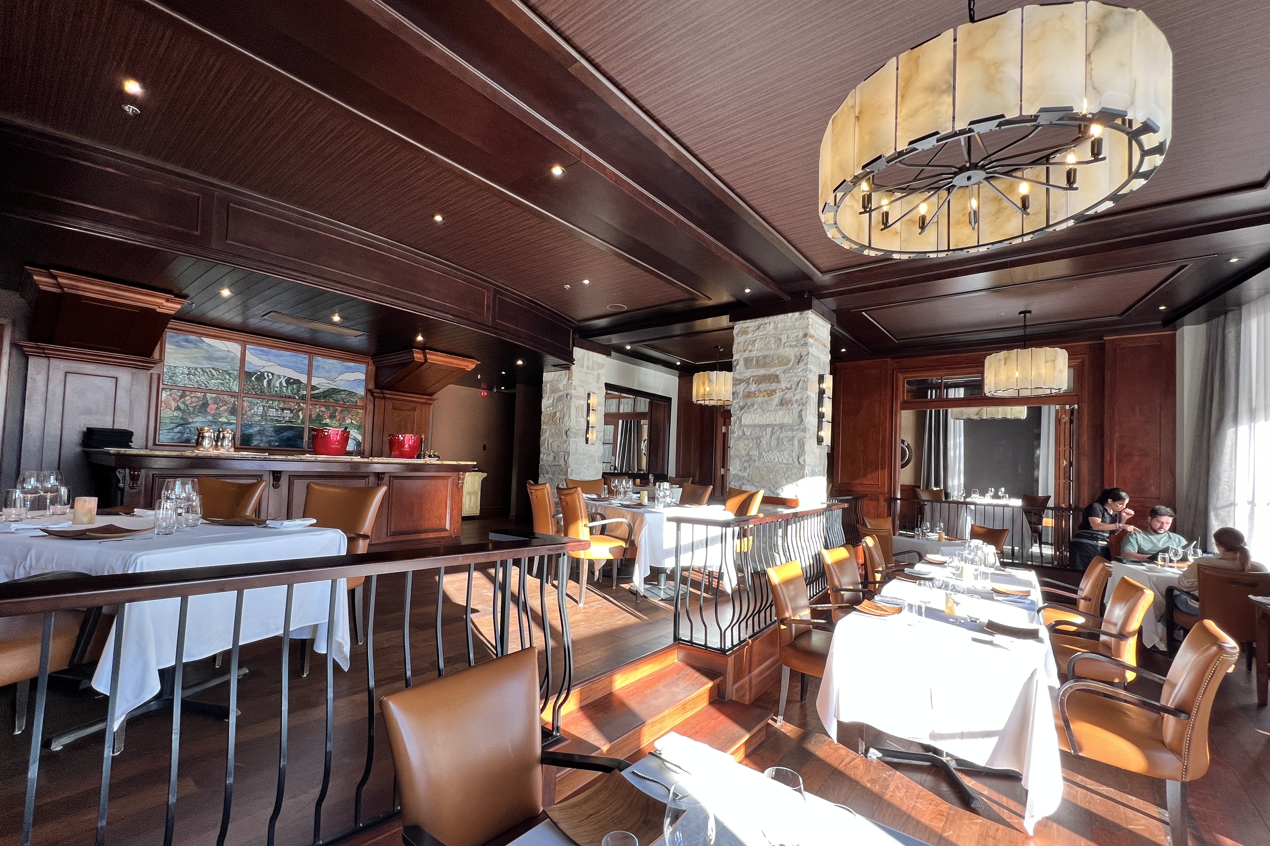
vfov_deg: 81.1
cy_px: 448
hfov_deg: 104.3
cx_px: 631
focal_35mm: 14
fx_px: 494
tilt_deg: +1.0
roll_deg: -2.6
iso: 100
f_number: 1.8
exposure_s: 1/120
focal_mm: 1.57
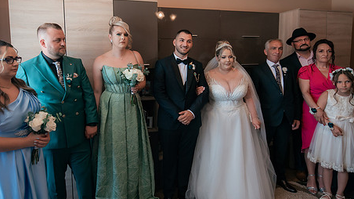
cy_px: 89
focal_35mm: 24
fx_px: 225
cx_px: 154
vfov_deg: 47.6
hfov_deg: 76.0
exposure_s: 1/320
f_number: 2.8
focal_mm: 15
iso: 1600
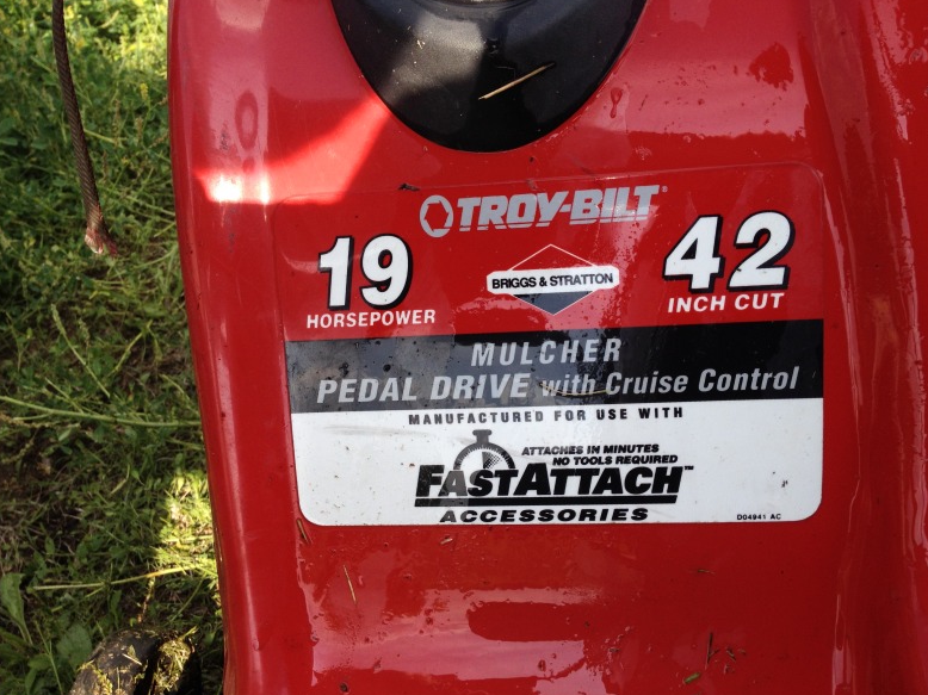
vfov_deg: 39.6
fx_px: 965
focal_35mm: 36
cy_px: 343
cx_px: 469
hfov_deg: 51.4
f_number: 2.4
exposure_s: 1/800
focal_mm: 4.28
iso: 50
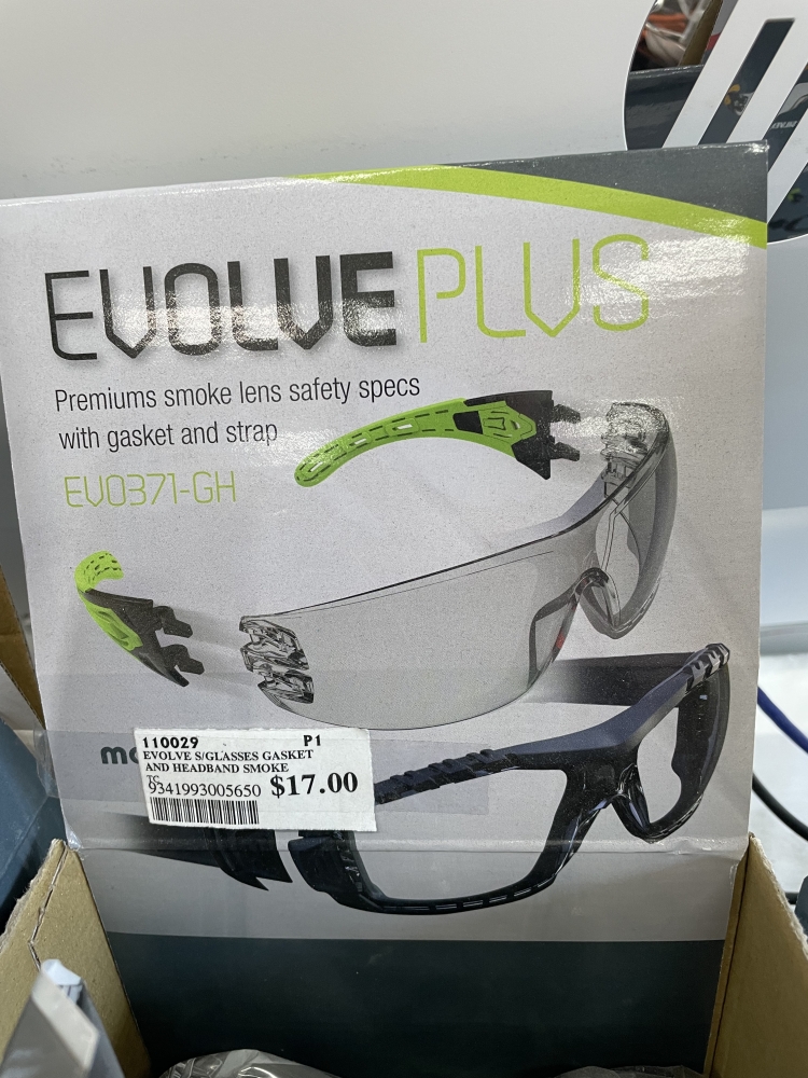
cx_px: 404
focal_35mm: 26
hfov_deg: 53.1
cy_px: 539
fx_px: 809
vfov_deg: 67.3
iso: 80
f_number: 1.6
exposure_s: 1/50
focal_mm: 4.2
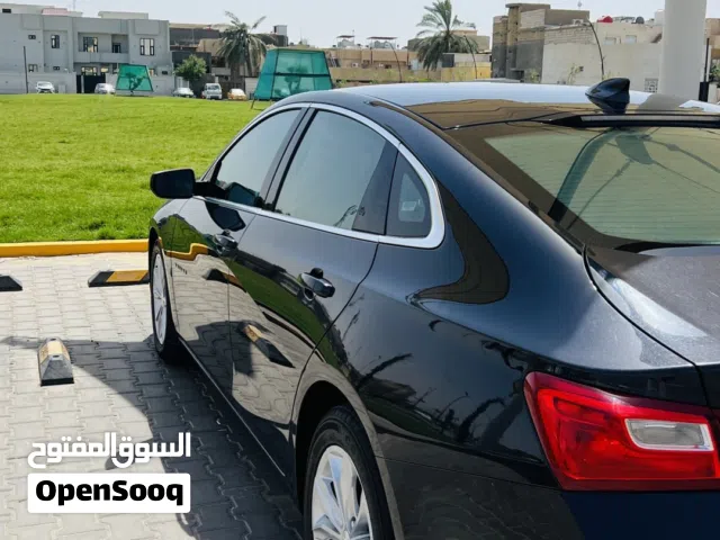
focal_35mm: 26
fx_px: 541
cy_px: 270
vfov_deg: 53.1
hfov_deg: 67.3
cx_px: 360
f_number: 1.5
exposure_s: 1/6211
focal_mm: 5.7
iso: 50
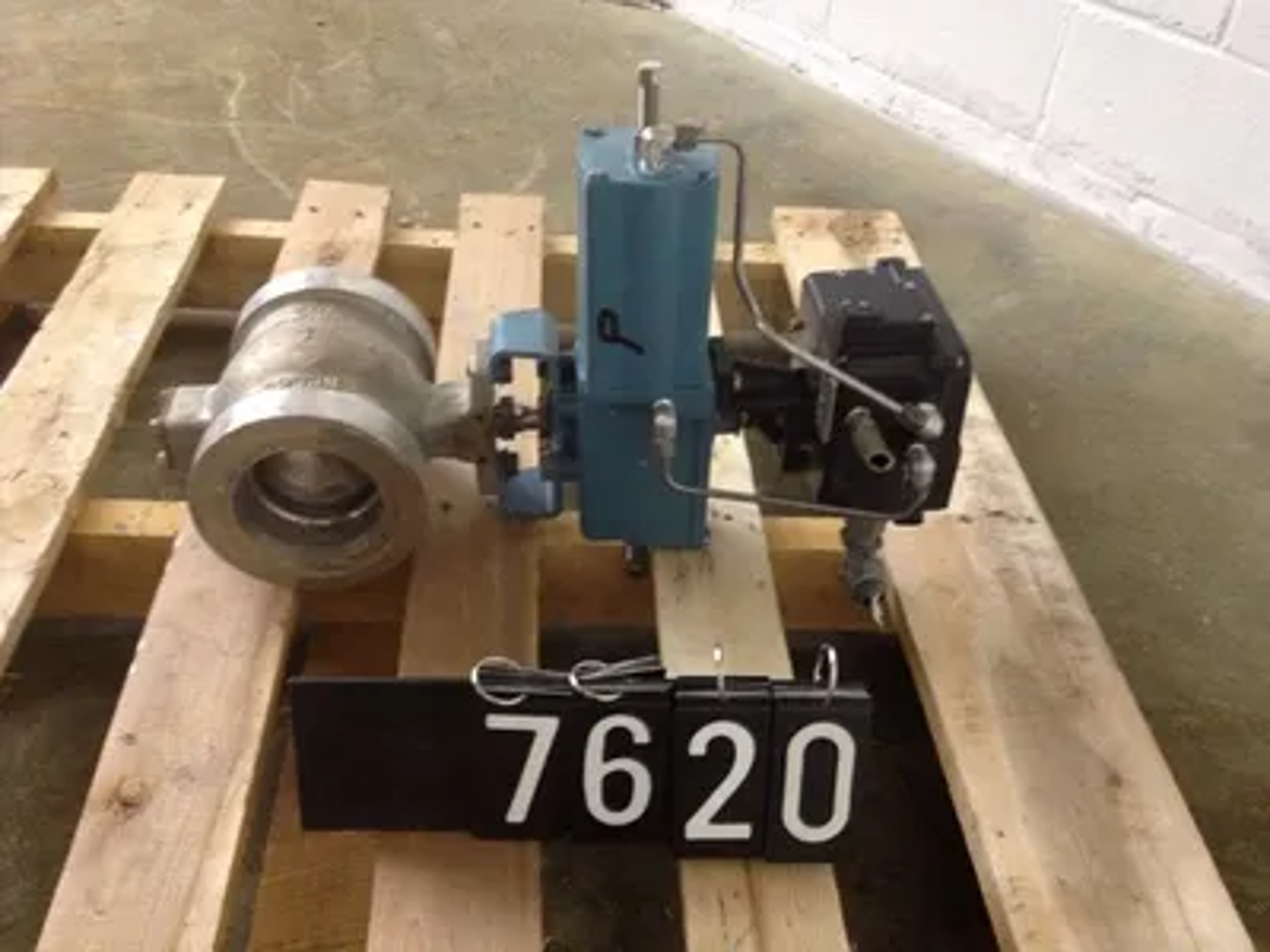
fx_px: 1284
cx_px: 635
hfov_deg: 52.6
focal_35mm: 35
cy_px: 476
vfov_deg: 40.7
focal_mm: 4.28
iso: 250
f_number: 2.4
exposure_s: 1/20
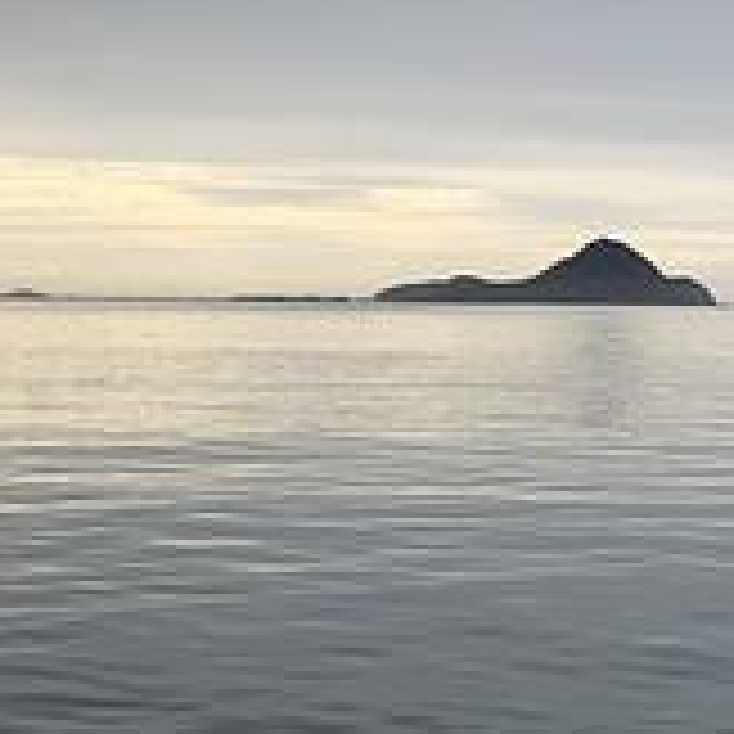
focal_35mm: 94
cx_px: 563
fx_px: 2255
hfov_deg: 18.4
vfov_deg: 18.5
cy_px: 372
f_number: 1.8
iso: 20
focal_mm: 3.99
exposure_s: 1/1389
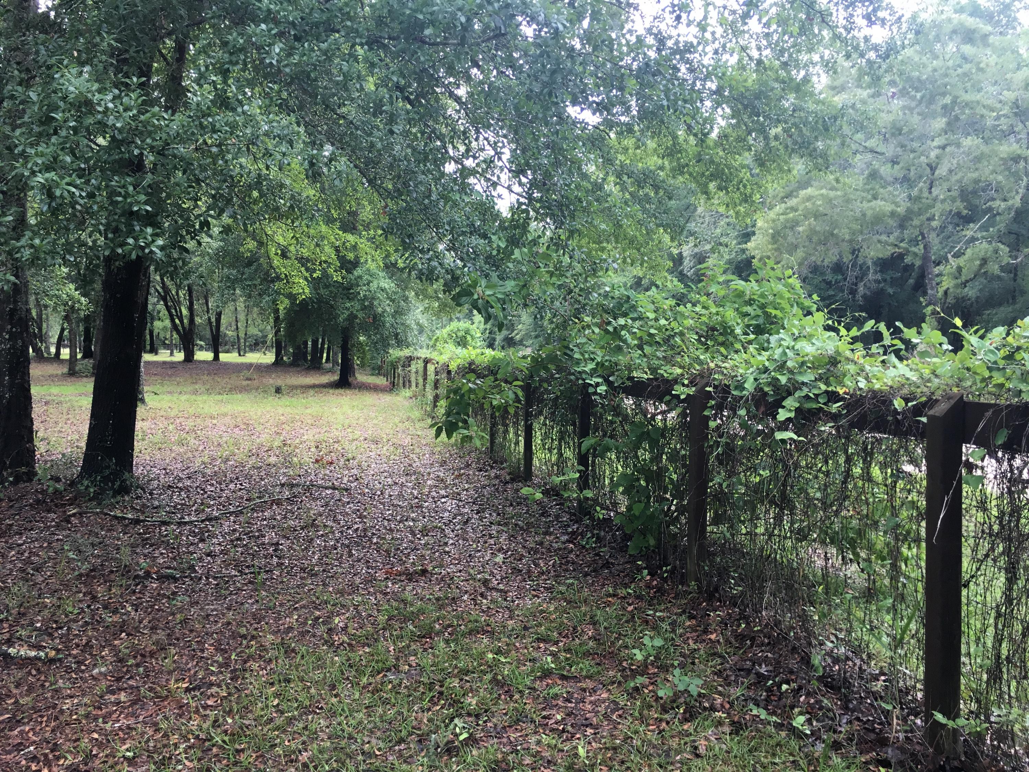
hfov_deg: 61.7
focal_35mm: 29
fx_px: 862
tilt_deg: -2.6
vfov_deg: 48.2
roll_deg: -0.7
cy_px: 386
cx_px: 514
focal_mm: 4.15
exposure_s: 1/40
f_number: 2.2
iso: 25
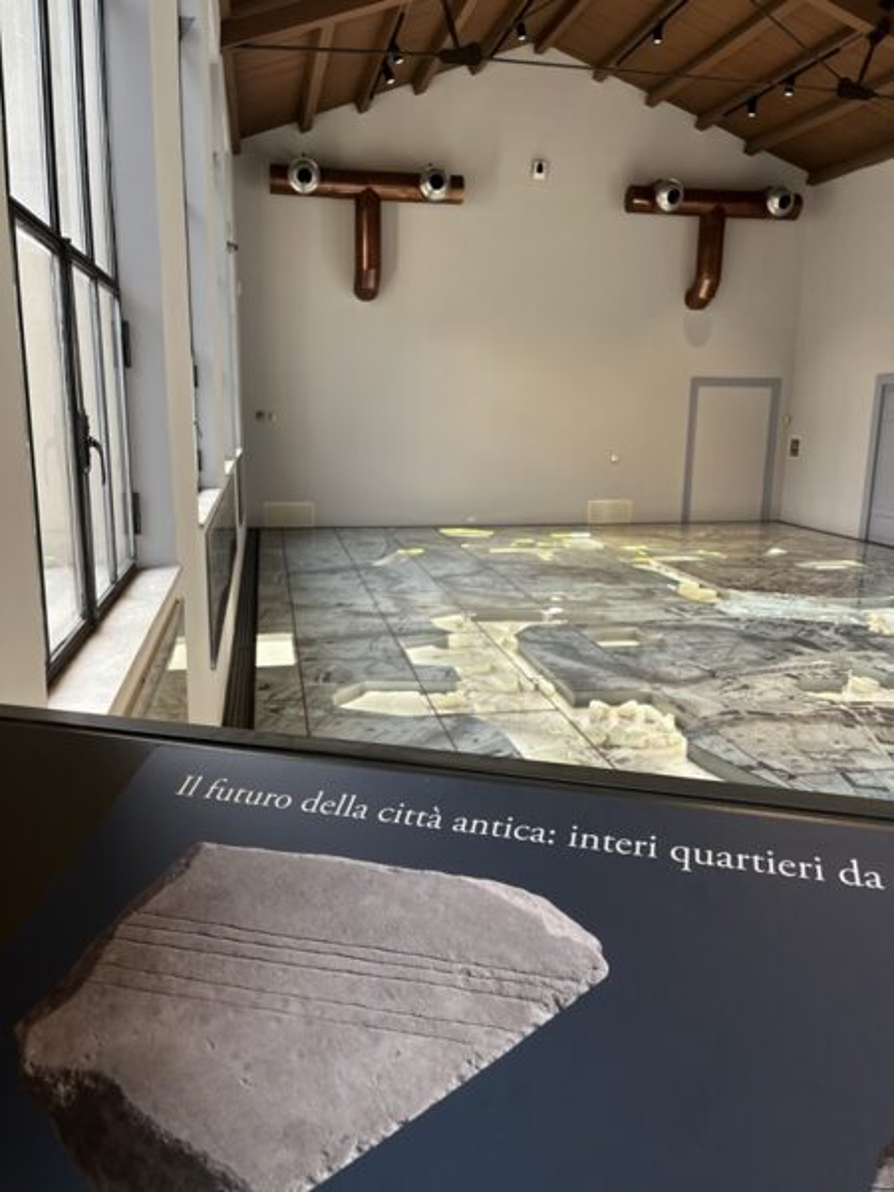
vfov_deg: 67.3
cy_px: 596
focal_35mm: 26
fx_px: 895
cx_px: 447
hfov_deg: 53.1
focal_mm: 5.1
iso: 125
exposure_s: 1/121
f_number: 1.6
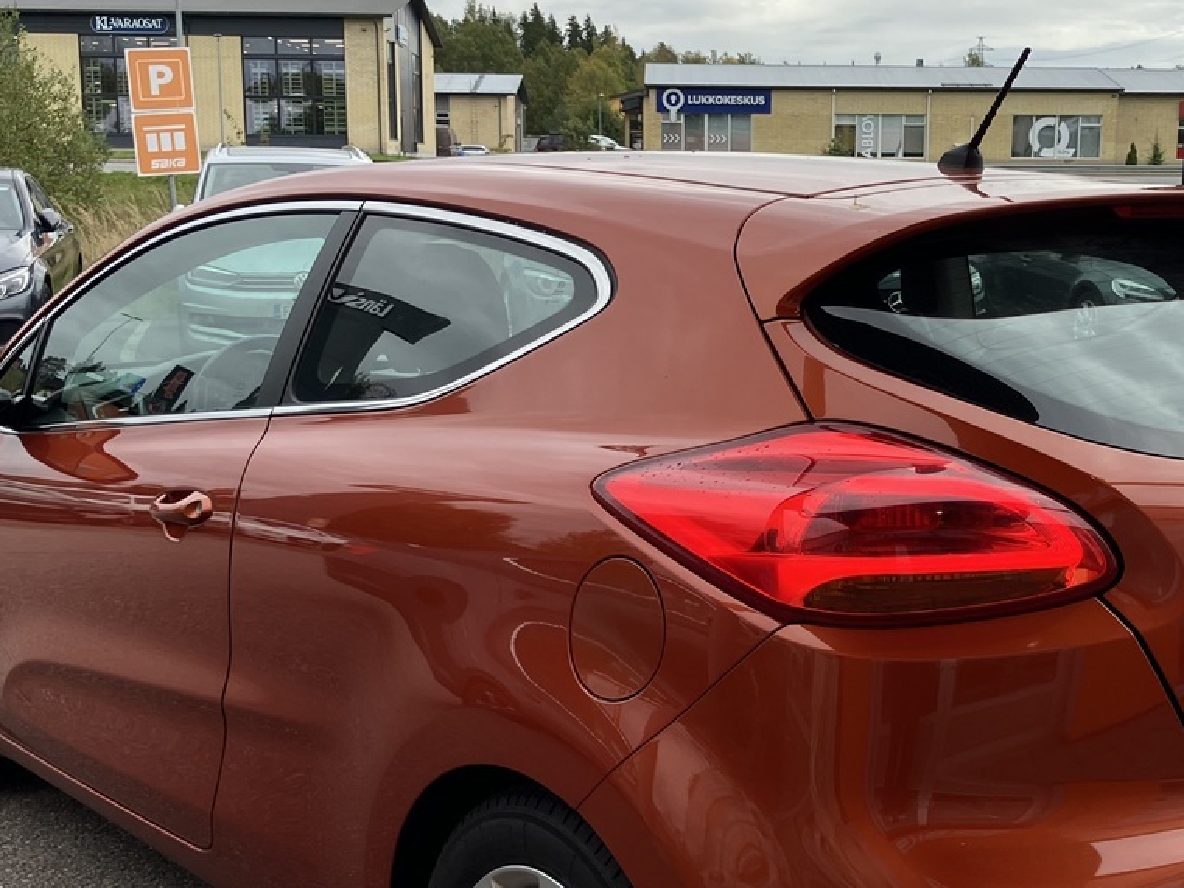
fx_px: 1813
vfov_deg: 27.4
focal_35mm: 53
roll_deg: -0.1
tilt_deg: -10.8
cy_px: 558
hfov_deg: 35.9
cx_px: 751
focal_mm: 3.99
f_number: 1.8
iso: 32
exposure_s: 1/419
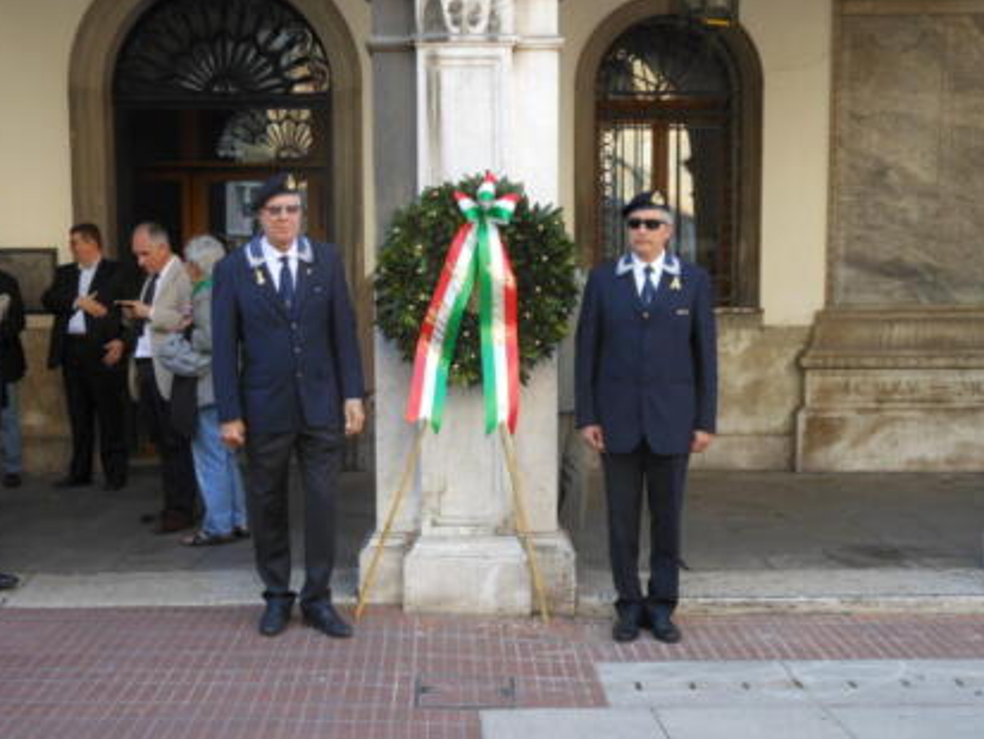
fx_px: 1479
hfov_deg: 36.8
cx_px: 484
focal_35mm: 52
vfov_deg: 28.0
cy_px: 385
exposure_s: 1/80
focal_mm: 7.7
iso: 80
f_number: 3.8
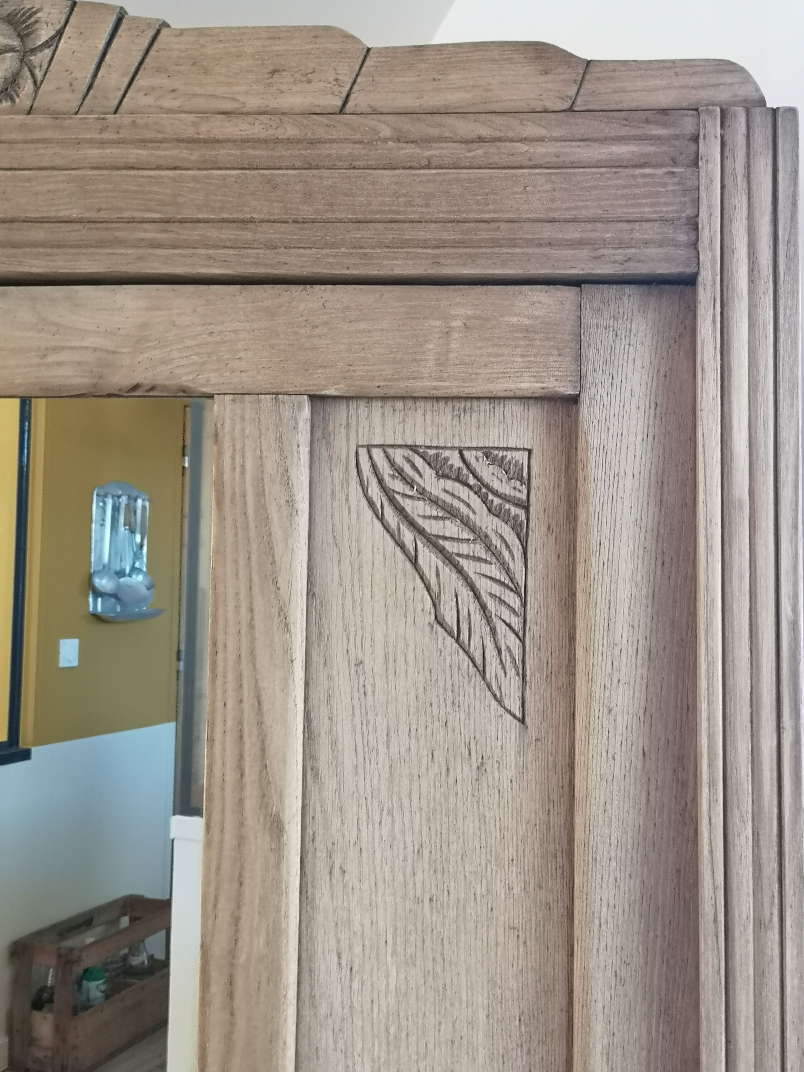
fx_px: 1084
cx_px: 402
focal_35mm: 35
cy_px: 536
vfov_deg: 52.6
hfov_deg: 40.7
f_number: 1.8
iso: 200
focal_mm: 5.58
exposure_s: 1/33.3
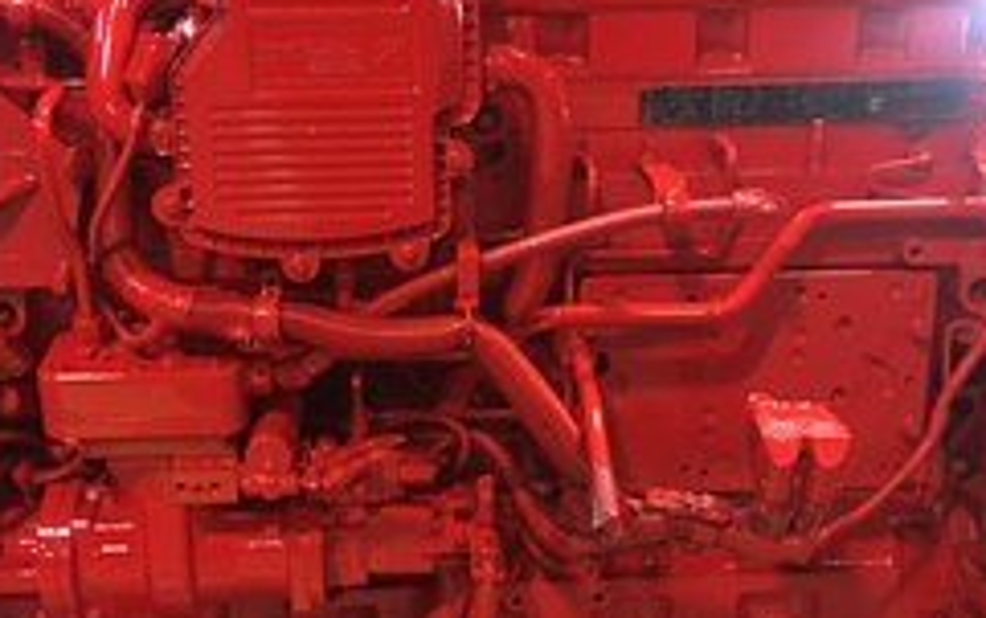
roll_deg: -2.7
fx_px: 1371
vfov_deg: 25.3
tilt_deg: -11.9
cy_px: 372
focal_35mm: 51
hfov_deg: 39.5
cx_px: 479
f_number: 2.2
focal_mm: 4.15
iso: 50
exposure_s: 1/4
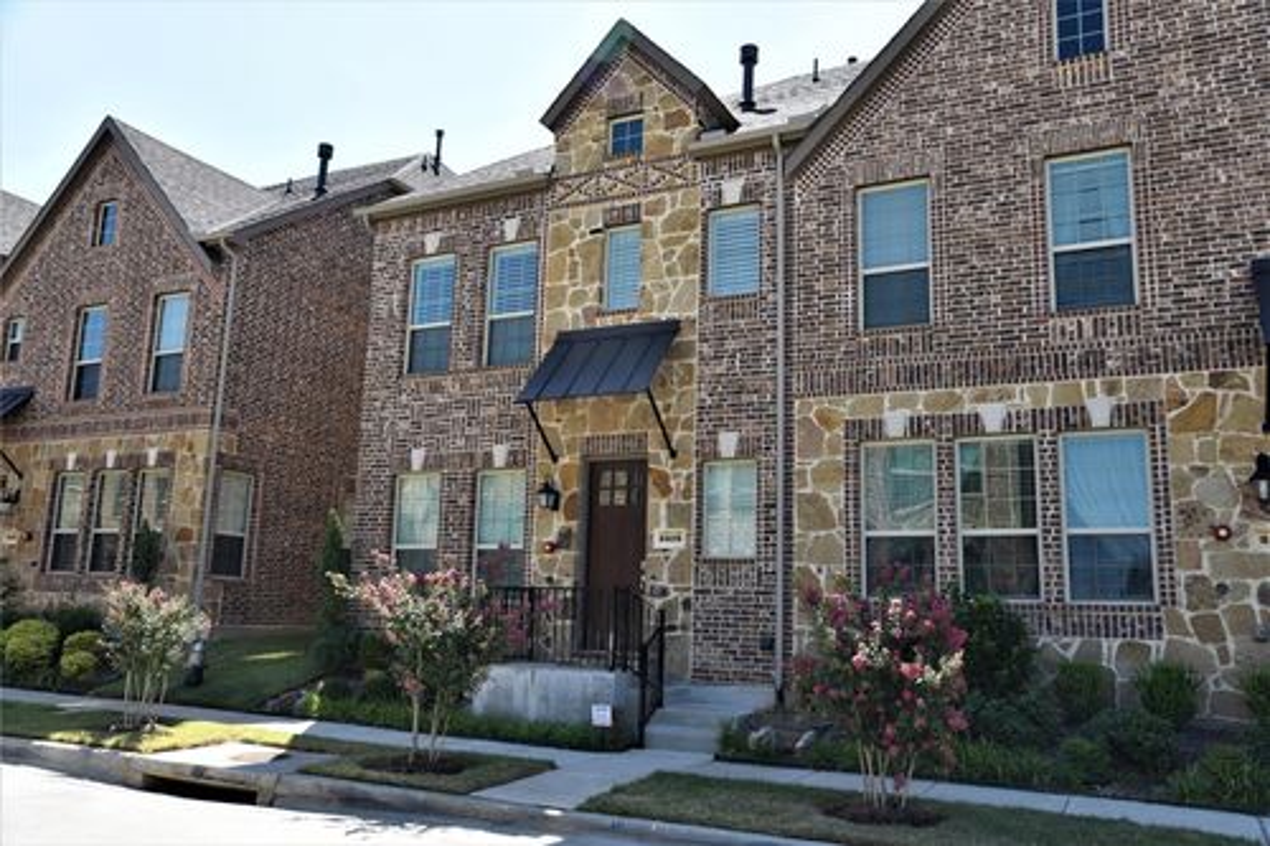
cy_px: 423
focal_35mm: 30
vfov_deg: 43.6
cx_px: 635
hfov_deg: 61.9
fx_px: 1058
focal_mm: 30
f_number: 8
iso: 200
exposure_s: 1/250
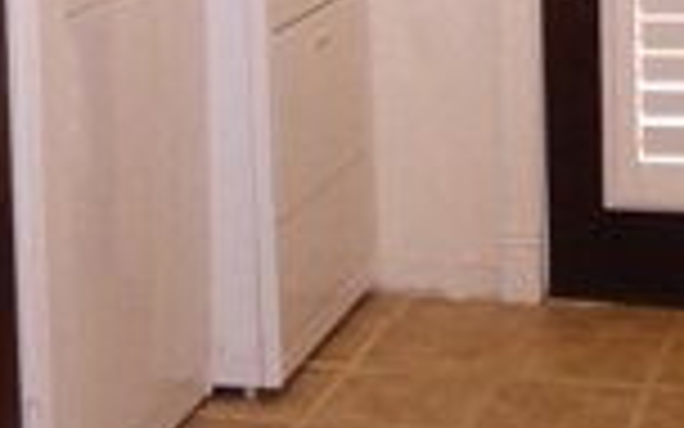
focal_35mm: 107
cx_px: 410
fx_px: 1995
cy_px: -194
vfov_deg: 11.8
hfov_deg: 19.4
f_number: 3.3
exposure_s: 1/60
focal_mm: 4.3
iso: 800
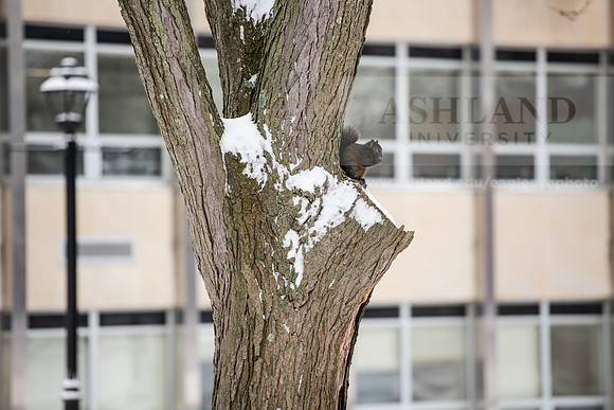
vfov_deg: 6.9
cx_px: 307
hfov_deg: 10.3
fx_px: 3412
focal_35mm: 200
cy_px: 205
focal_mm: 200
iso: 125
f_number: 3.5
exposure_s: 1/320
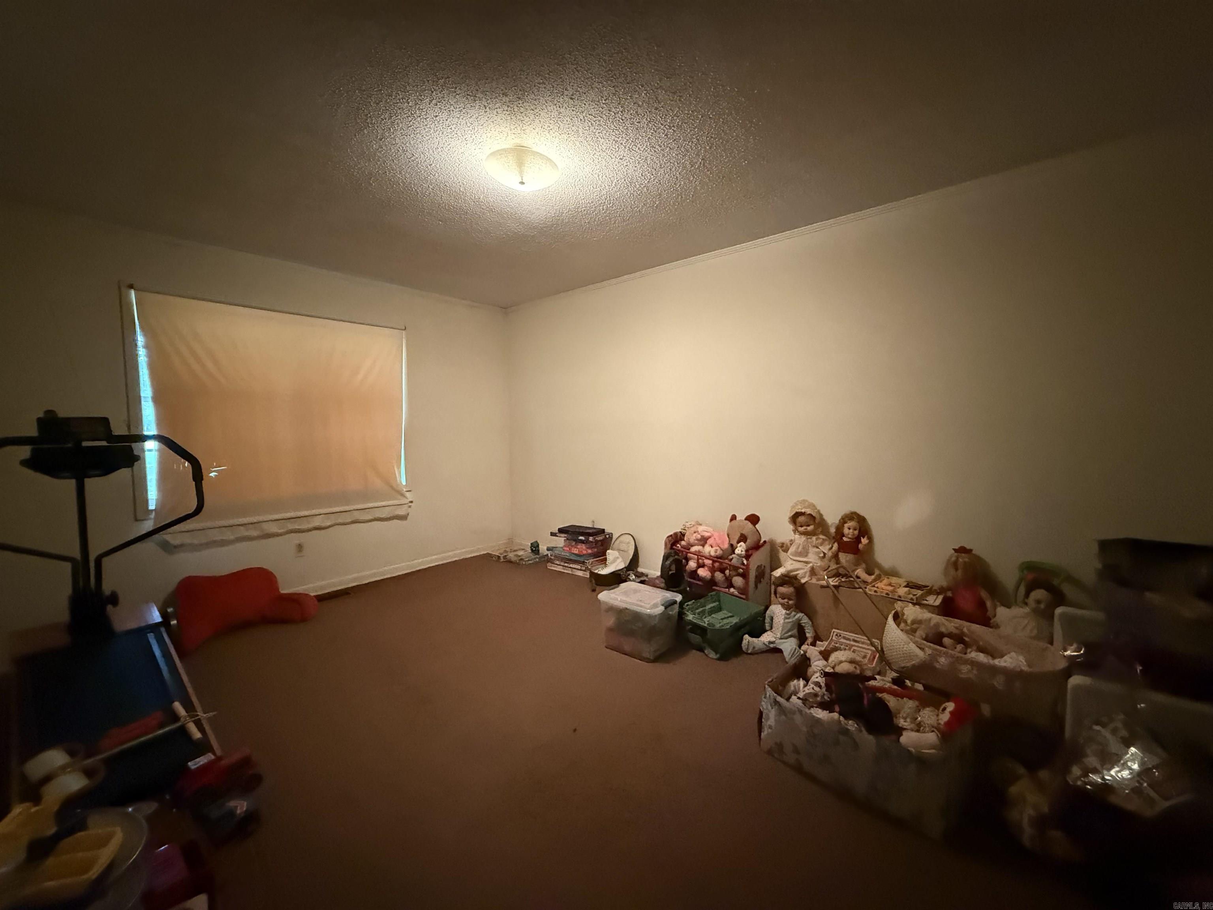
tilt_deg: -2.6
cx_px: 606
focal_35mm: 14
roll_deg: +0.5
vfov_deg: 85.7
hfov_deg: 102.1
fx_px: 491
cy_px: 455
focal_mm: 2.22
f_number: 2.2
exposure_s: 1/40
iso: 1250
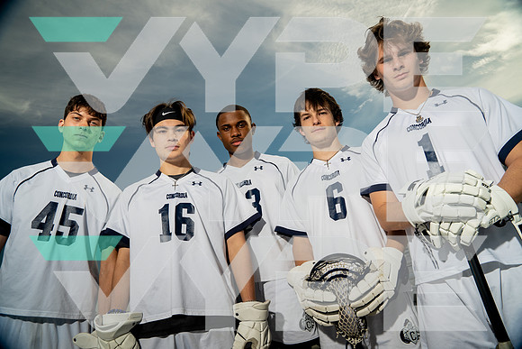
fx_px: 348
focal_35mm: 24
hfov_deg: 73.7
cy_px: 174
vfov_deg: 53.2
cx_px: 261
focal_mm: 24
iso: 250
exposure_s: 1/250
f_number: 8
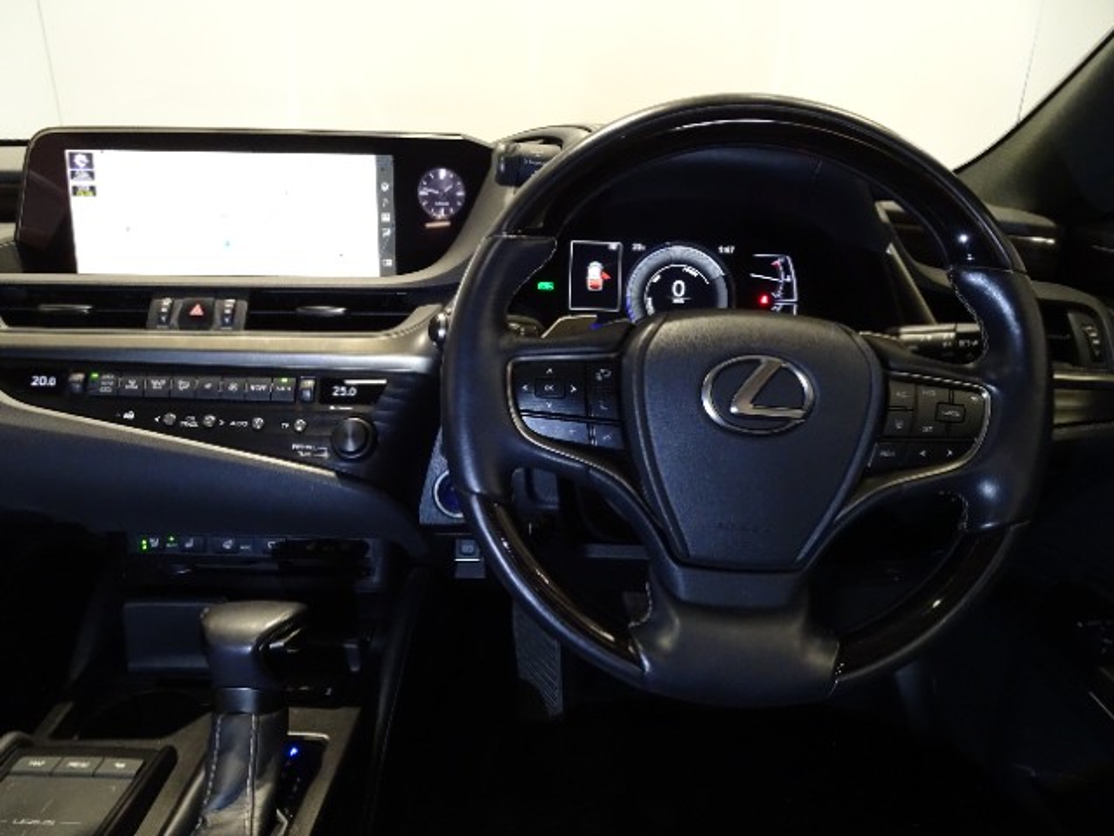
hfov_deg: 71.6
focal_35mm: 24
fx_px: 772
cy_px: 418
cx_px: 557
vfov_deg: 56.8
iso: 640
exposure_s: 1/30
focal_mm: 4.1
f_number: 3.5
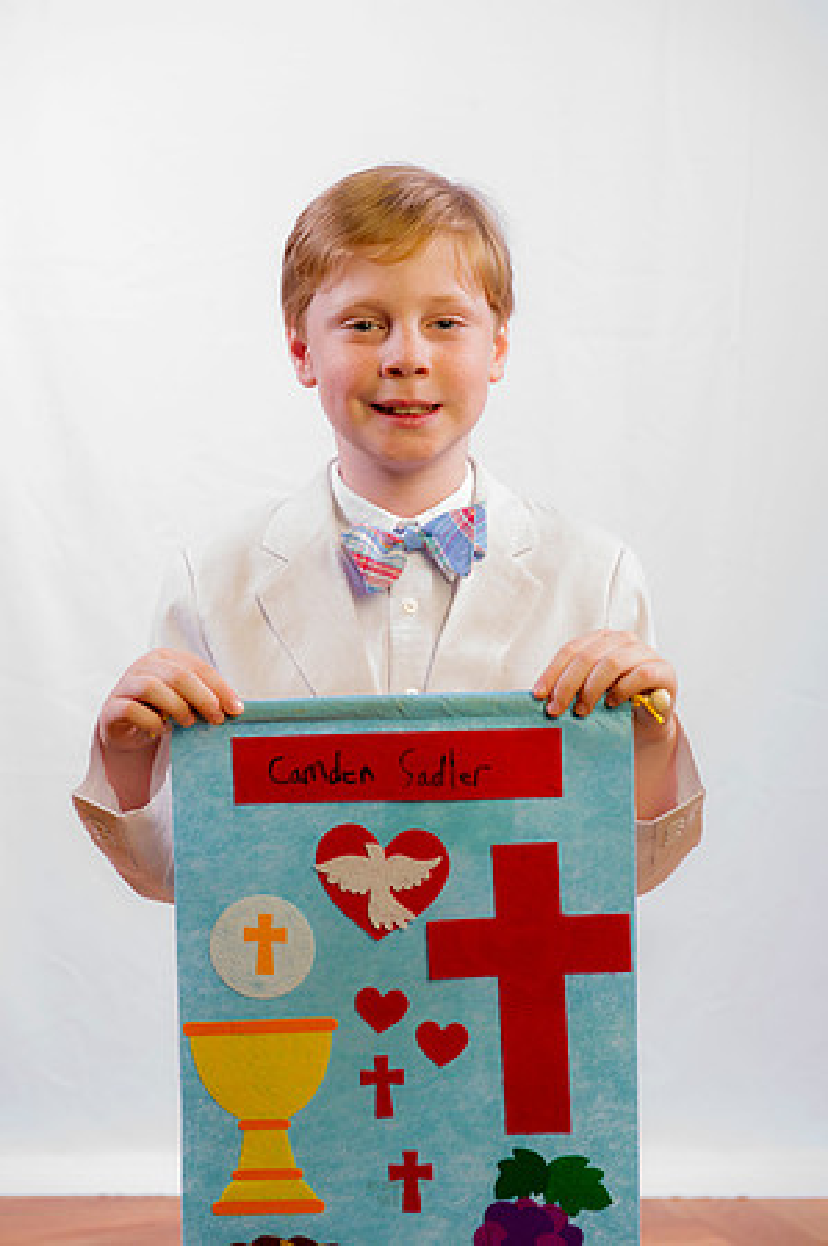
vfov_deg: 28.9
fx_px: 2420
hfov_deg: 19.4
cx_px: 414
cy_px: 623
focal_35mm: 70
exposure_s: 1/160
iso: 100
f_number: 7.1
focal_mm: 70
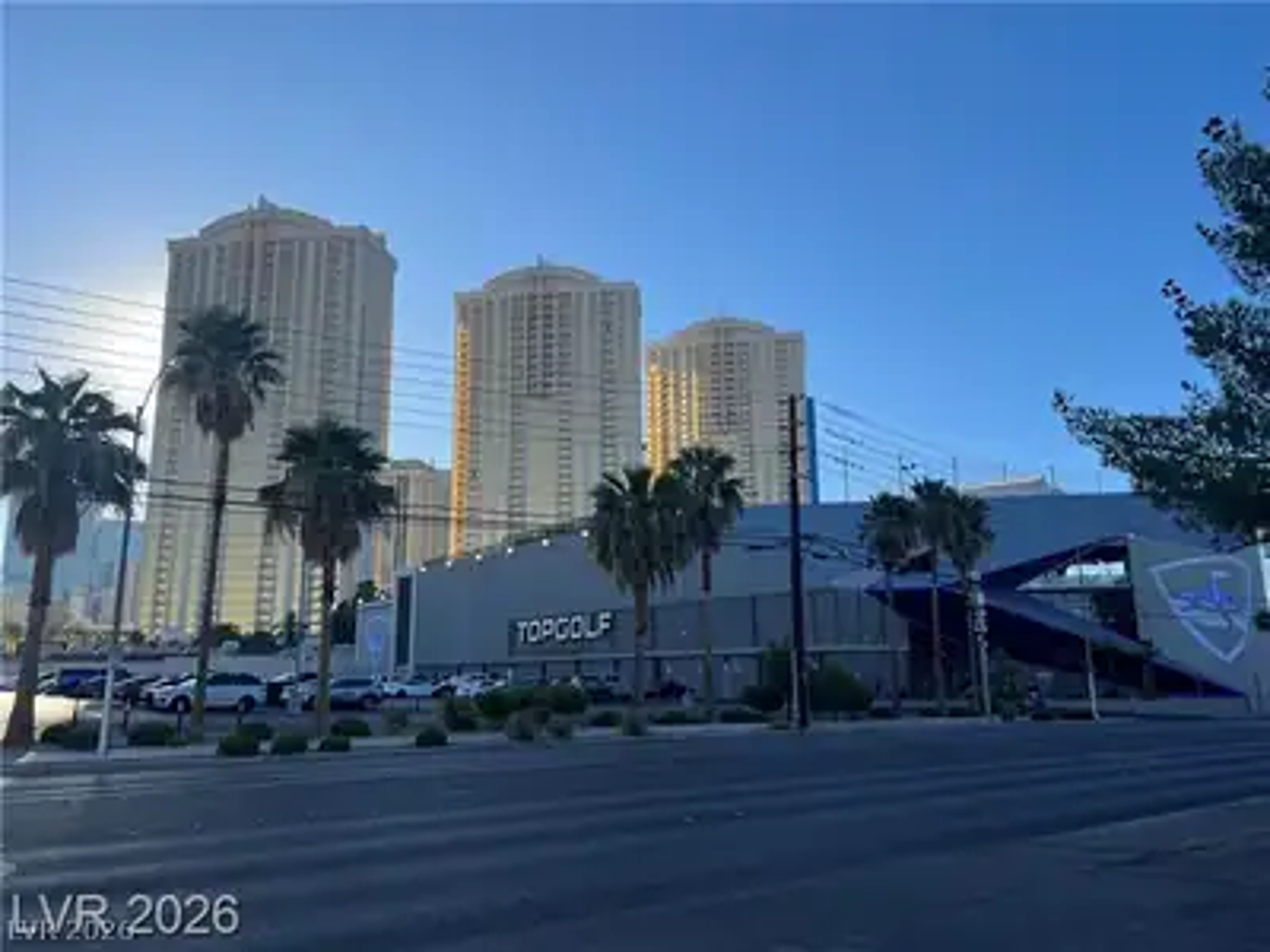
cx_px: 635
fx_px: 954
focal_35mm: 26
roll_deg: +0.2
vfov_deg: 53.1
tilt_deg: +11.8
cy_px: 476
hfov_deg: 67.3
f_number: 1.5
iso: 50
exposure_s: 1/3165
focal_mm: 5.7
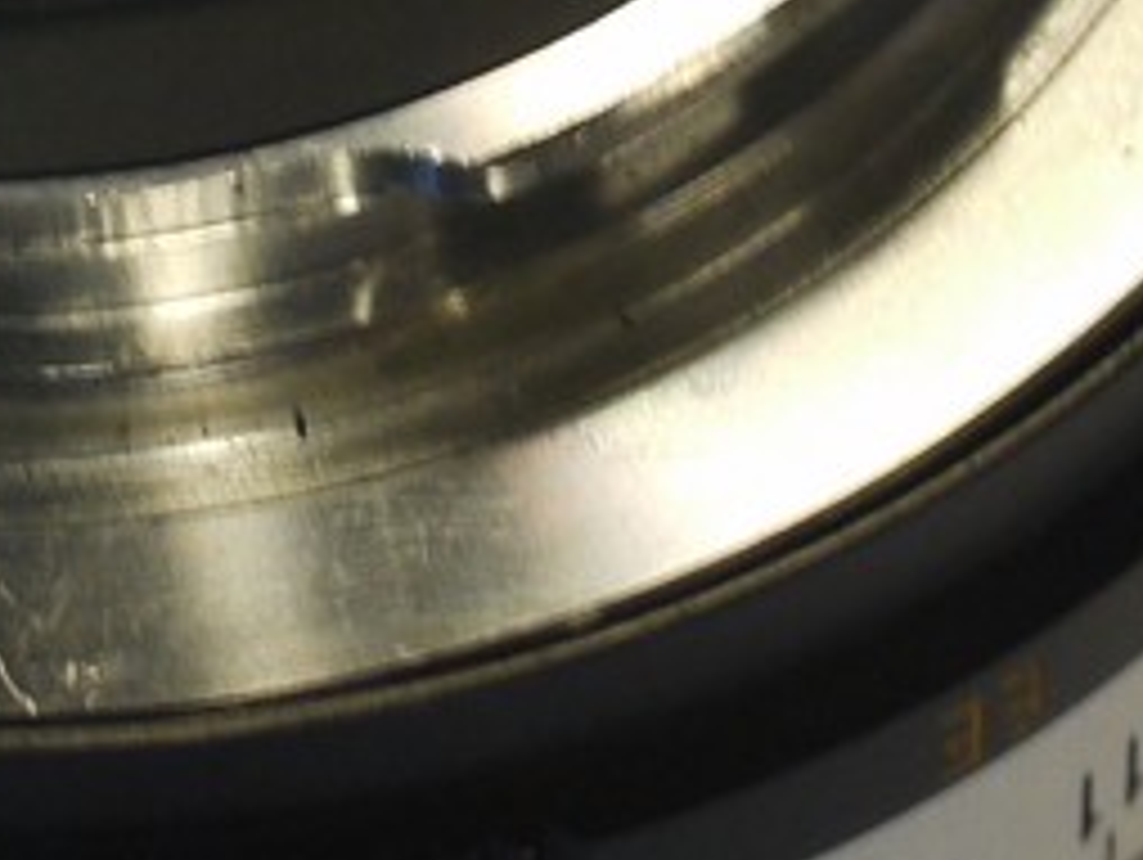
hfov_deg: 7.0
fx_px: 9353
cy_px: 149
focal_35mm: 283
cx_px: 549
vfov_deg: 5.3
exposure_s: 1/8
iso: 400
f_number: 7.1
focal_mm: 30
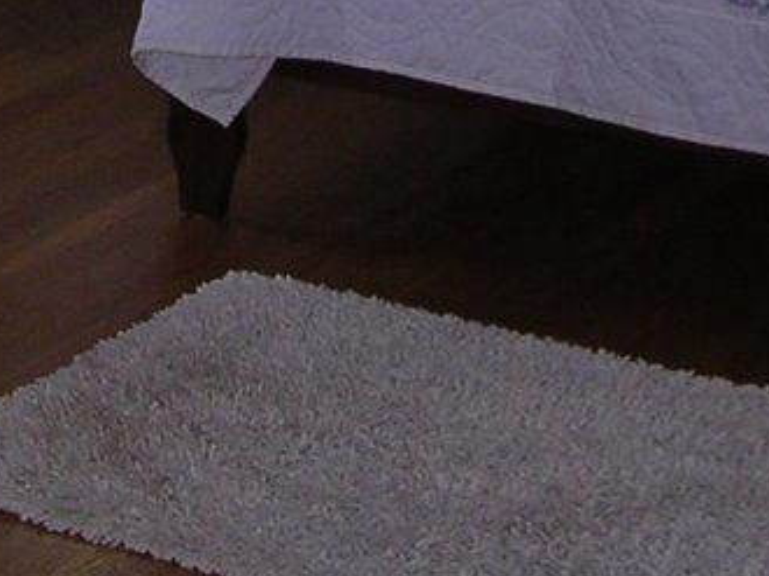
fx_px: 3685
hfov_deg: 11.8
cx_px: 77
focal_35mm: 166
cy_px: -403
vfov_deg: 8.6
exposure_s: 1/60.1
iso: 107
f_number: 2.8
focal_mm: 5.8
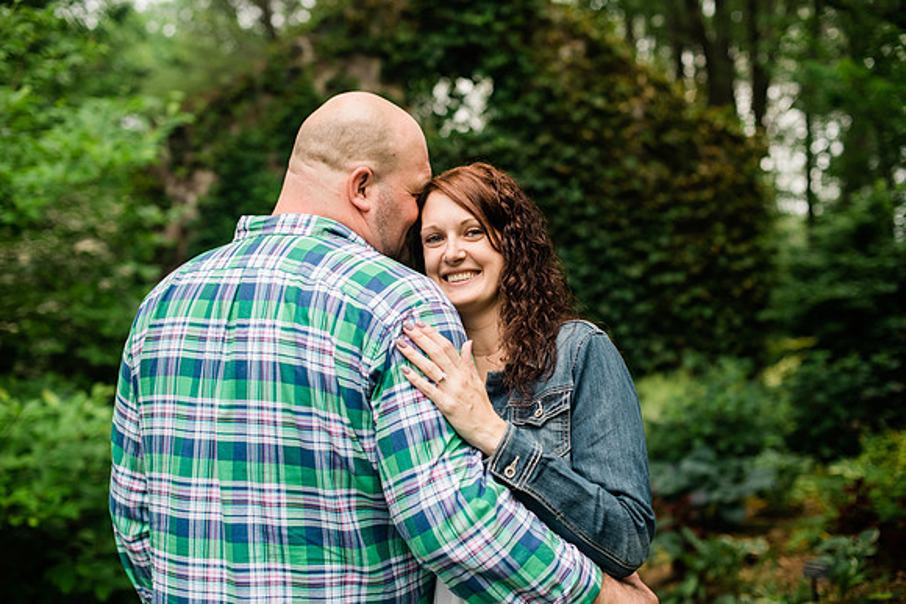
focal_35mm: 50
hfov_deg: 39.6
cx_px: 453
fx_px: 1259
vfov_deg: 27.0
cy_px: 302
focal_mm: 50
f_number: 2.8
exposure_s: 1/160
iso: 640
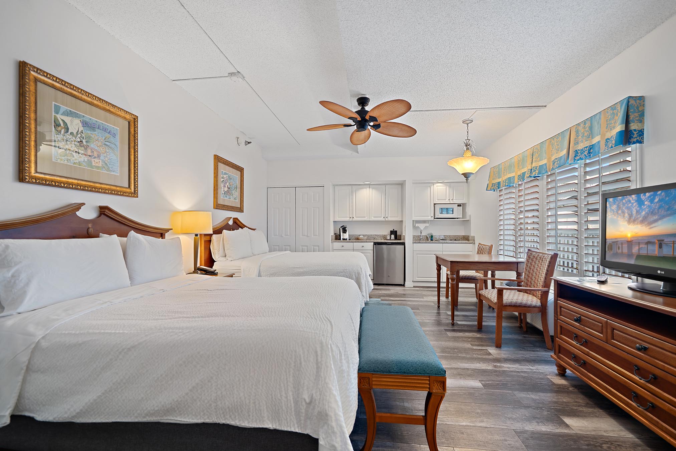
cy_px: 226
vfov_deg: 81.2
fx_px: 263
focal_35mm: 14
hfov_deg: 104.3
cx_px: 338
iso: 400
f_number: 4.5
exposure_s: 1/2.5
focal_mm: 14
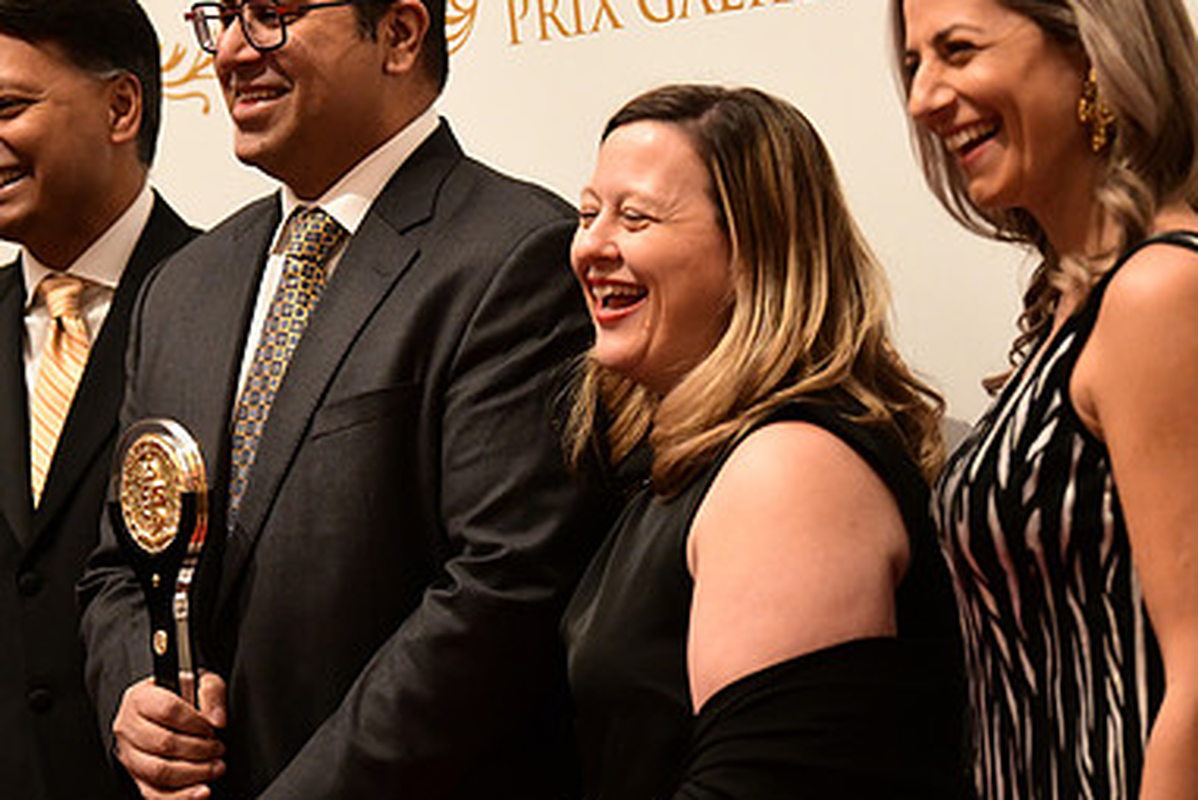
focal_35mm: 152
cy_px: 322
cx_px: 408
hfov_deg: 13.5
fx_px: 5060
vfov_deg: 9.0
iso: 8000
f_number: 2.8
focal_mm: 100
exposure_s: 1/125
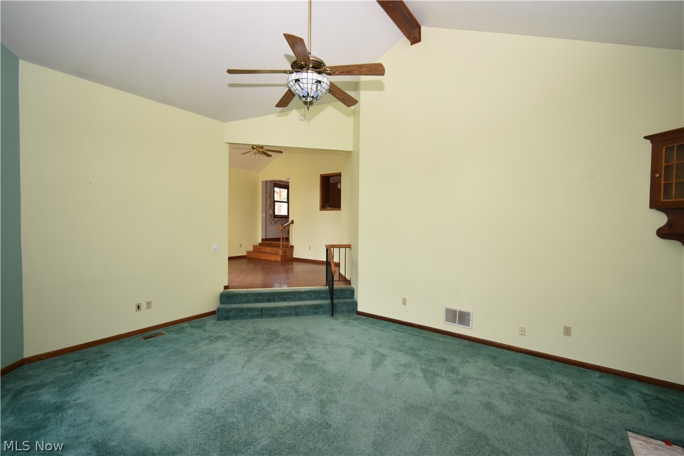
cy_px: 228
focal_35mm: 15
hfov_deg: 100.4
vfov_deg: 77.3
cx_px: 342
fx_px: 285
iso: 400
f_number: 5
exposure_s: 1/200
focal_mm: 10
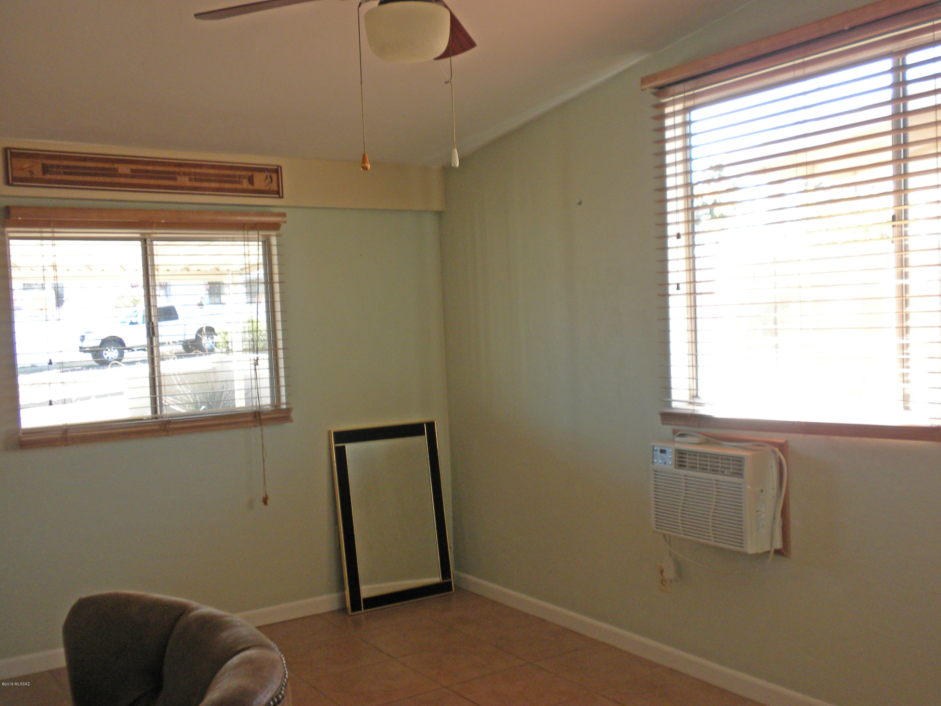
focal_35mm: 37
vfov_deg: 38.7
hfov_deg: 50.1
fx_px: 1006
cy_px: 353
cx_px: 470
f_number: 3.5
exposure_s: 1/53
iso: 88
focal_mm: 6.6
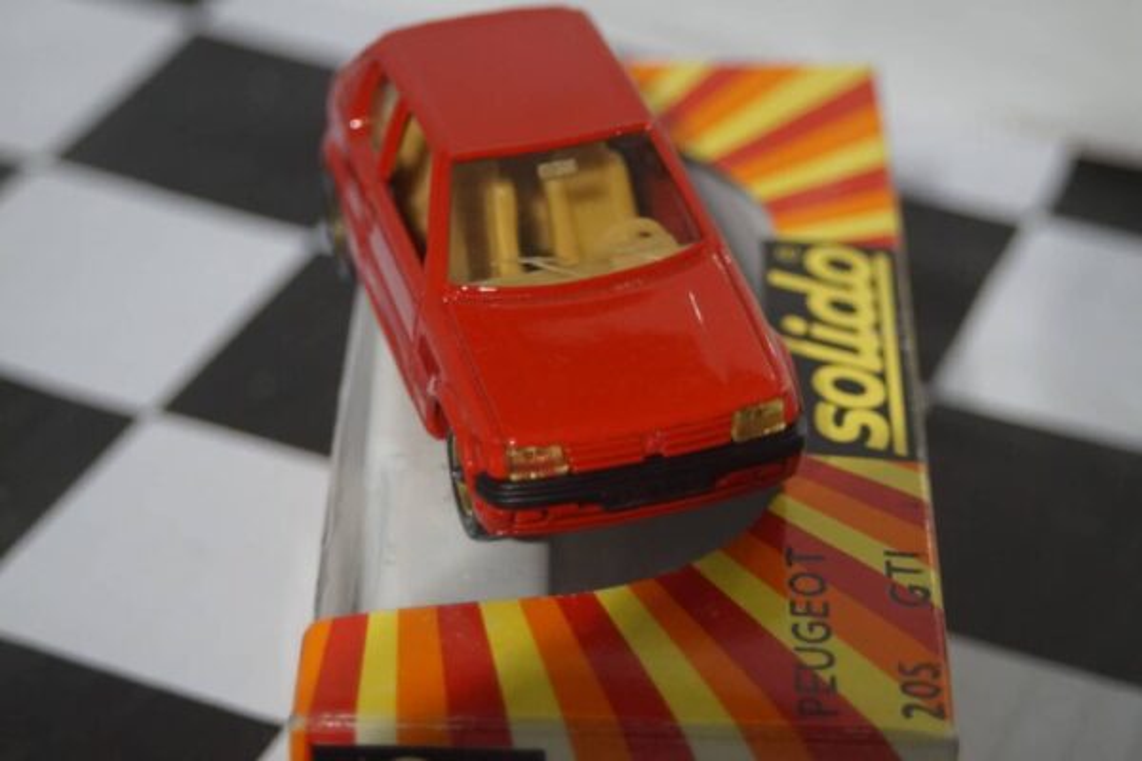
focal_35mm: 90
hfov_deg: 22.6
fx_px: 2855
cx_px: 571
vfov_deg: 15.2
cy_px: 380
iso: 2000
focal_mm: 60
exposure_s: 1/160
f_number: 5.6
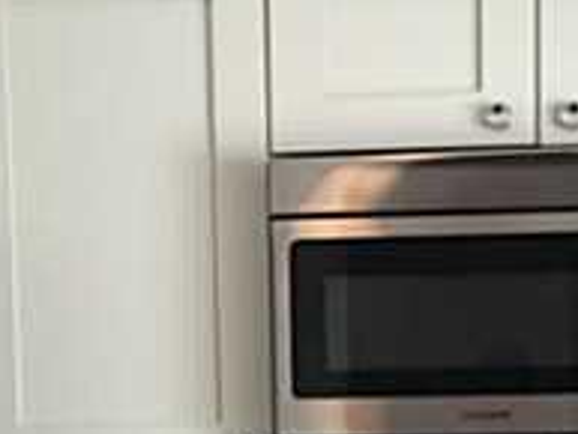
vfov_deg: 11.7
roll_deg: +0.4
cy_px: 679
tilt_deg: -7.2
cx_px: 299
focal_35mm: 120
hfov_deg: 16.4
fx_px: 2005
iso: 40
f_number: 2.2
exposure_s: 1/60
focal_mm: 4.15
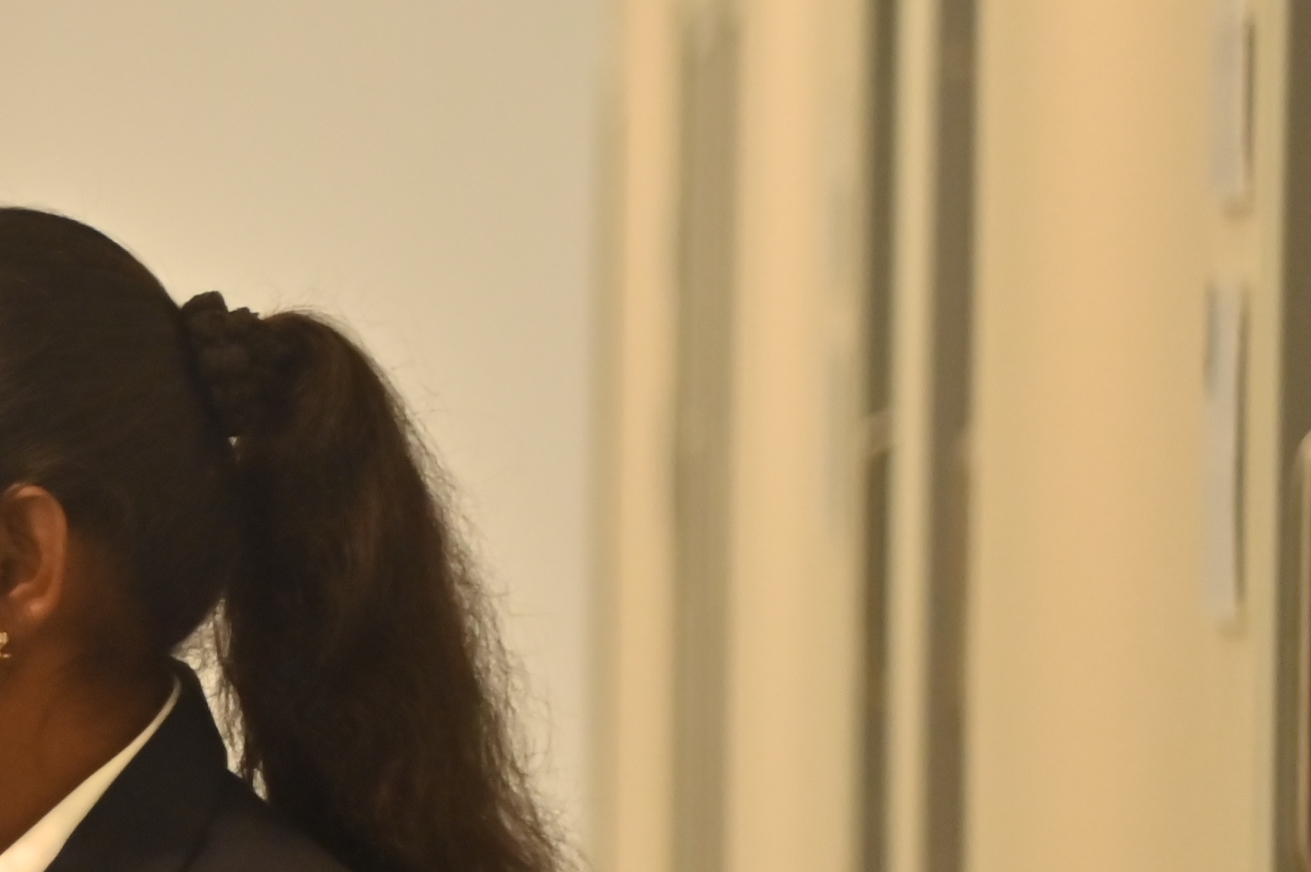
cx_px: -1109
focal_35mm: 407
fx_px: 14812
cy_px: 880
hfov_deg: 5.0
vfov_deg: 3.4
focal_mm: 105
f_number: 4
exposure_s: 1/100
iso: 1000
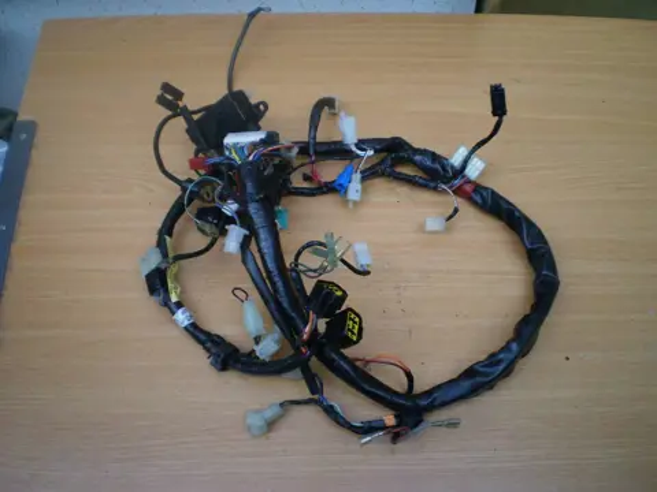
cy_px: 246
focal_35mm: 36
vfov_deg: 39.7
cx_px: 328
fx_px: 683
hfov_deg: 51.4
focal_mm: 6.3
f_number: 3.1
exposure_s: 1/80
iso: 64
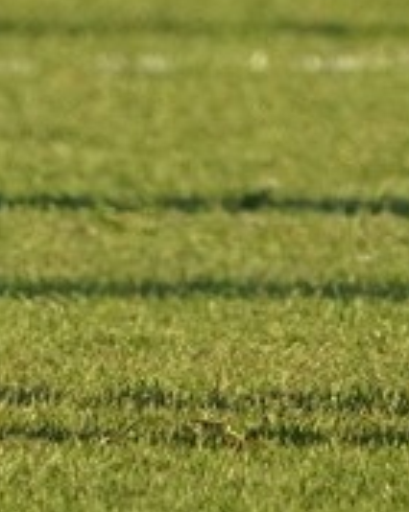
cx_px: 32
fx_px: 63583
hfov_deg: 0.4
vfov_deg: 0.5
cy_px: -652
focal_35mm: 4195
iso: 500
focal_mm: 353
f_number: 6.3
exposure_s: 1/500
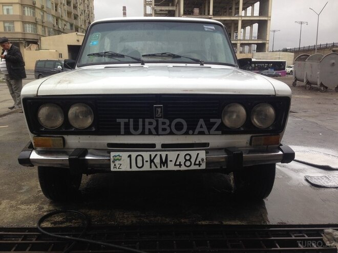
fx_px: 322
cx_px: 169
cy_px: 126
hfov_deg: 55.4
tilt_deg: -13.3
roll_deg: +0.7
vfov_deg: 42.9
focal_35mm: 33
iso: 50
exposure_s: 1/191
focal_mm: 4.12
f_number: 2.4
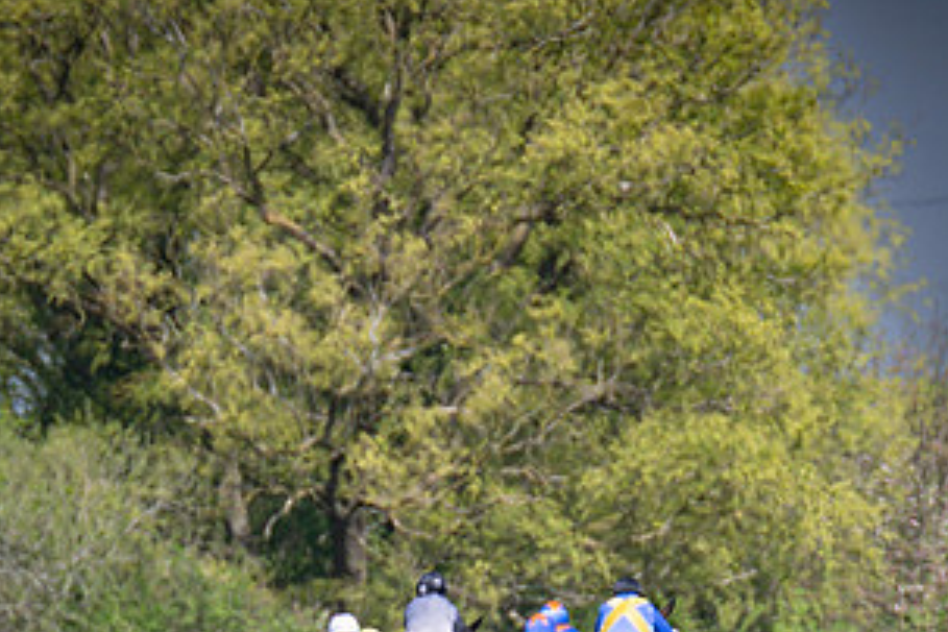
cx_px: 274
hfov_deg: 1.5
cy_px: 885
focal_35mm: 1347
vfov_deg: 1.0
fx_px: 35468
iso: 200
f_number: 4
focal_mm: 280
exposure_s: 1/2000
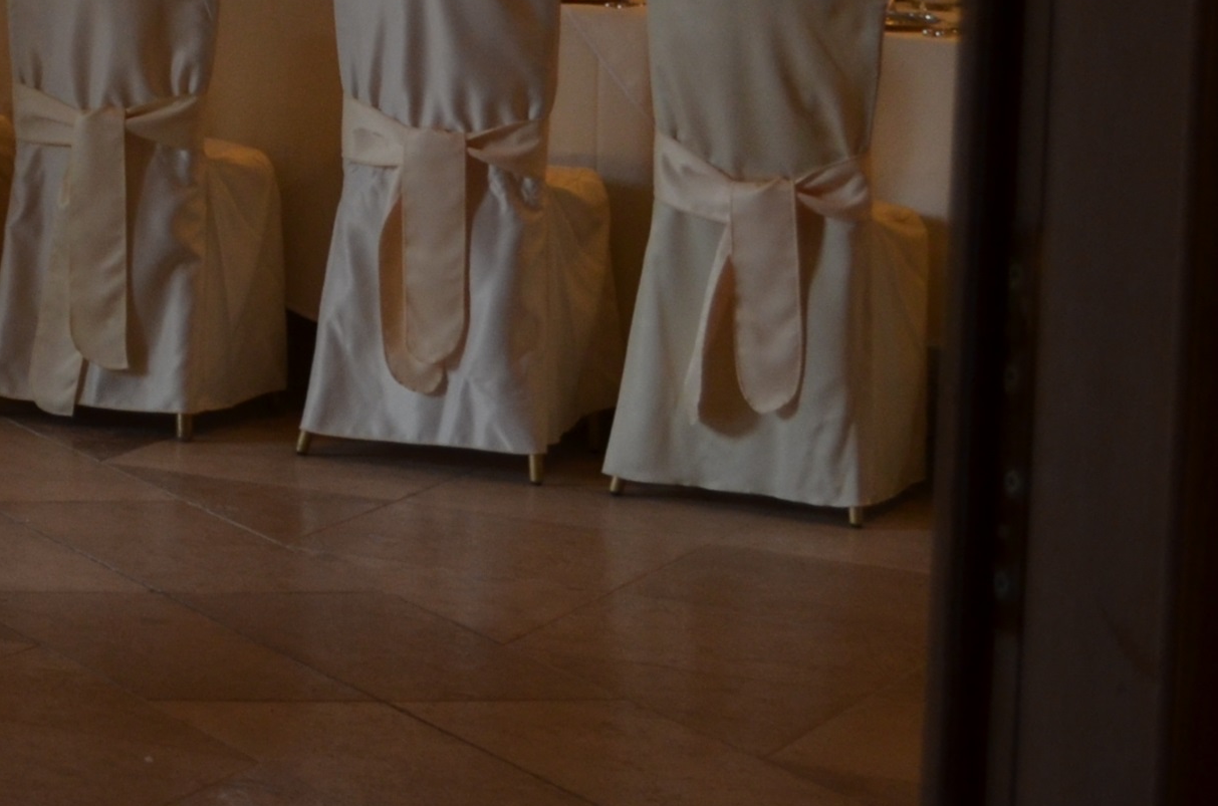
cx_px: -712
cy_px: -513
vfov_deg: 8.4
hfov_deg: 12.3
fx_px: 5334
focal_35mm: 158
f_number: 5
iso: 400
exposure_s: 1/100
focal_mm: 32
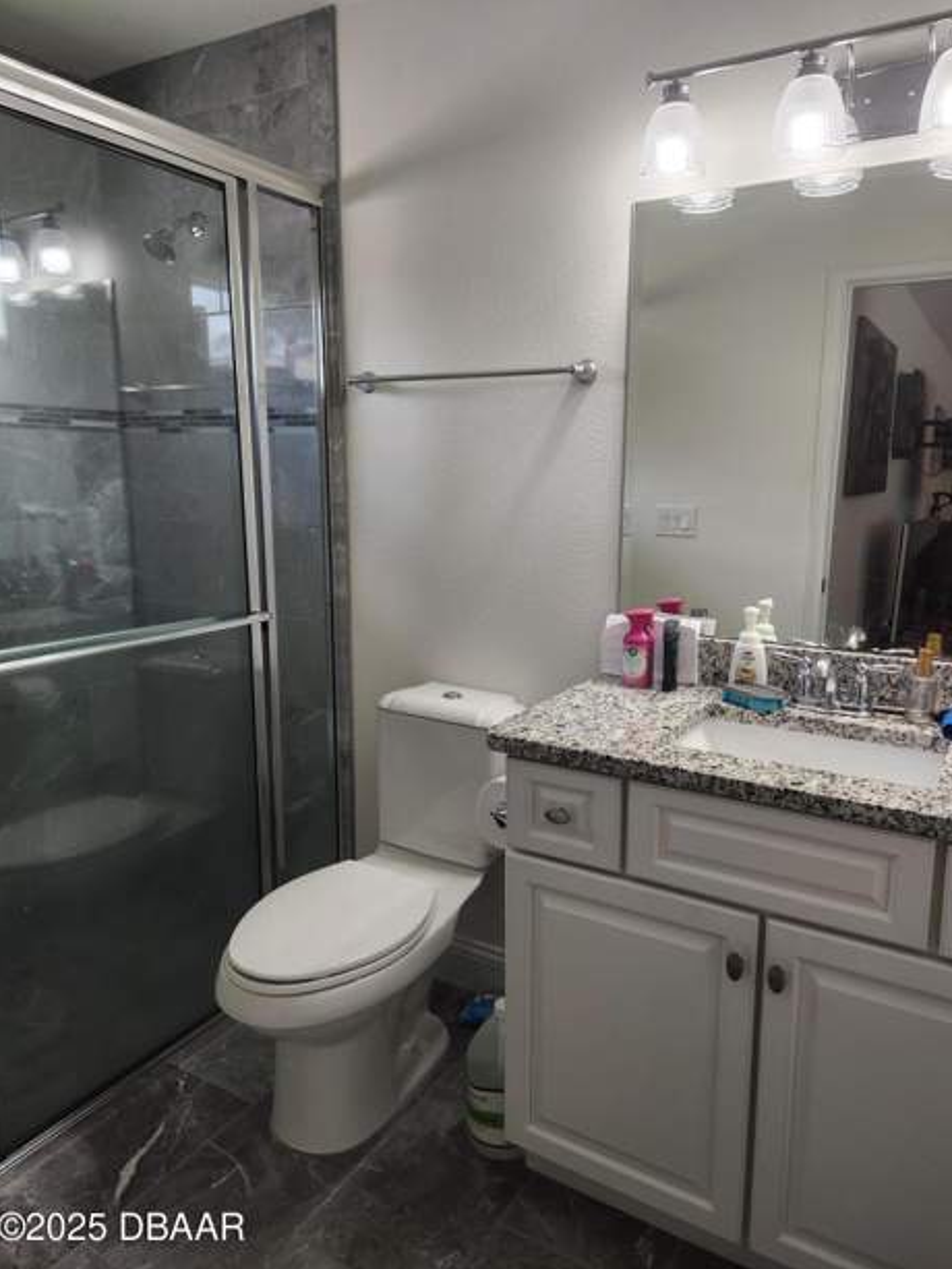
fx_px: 880
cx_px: 490
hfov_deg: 56.8
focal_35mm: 24
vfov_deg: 71.6
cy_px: 625
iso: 80
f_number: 1.8
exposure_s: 1/120
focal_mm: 5.4
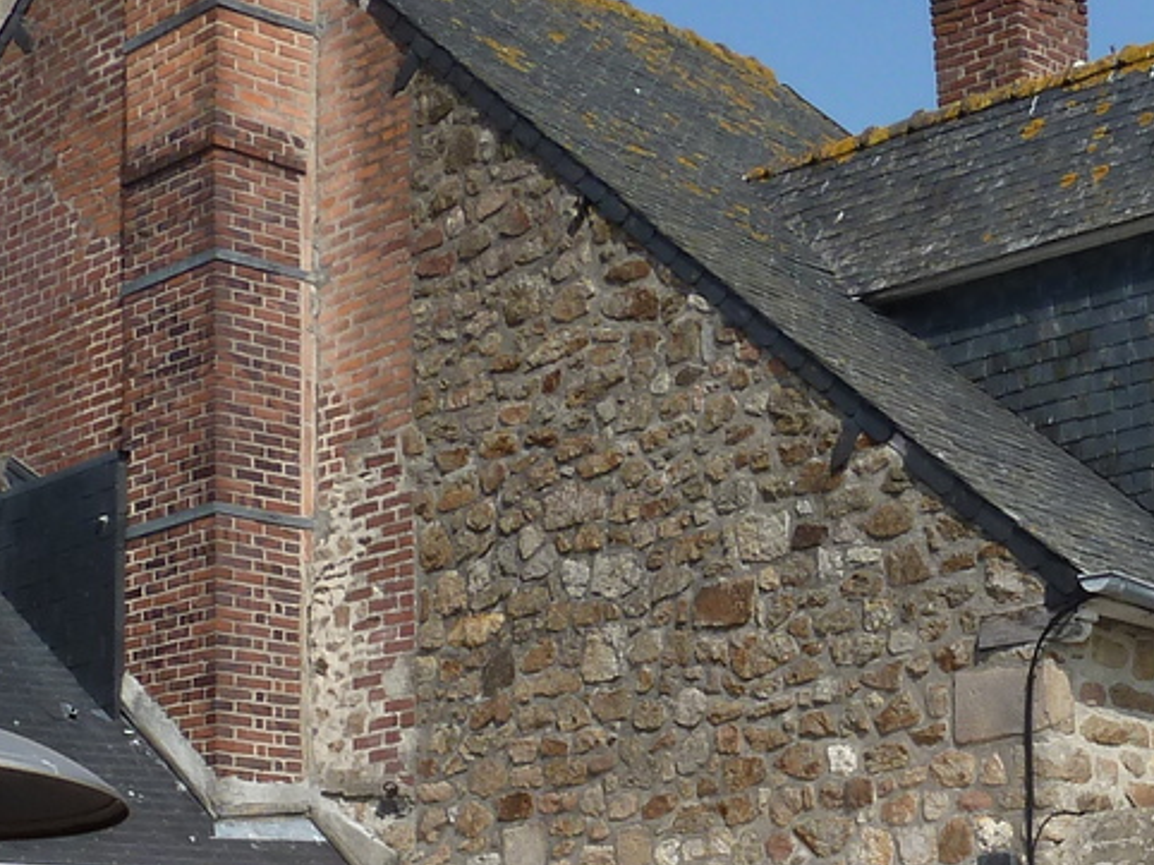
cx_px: 931
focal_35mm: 83
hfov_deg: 23.2
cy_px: 879
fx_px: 2766
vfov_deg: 17.3
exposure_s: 1/400
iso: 80
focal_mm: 4.1
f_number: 5
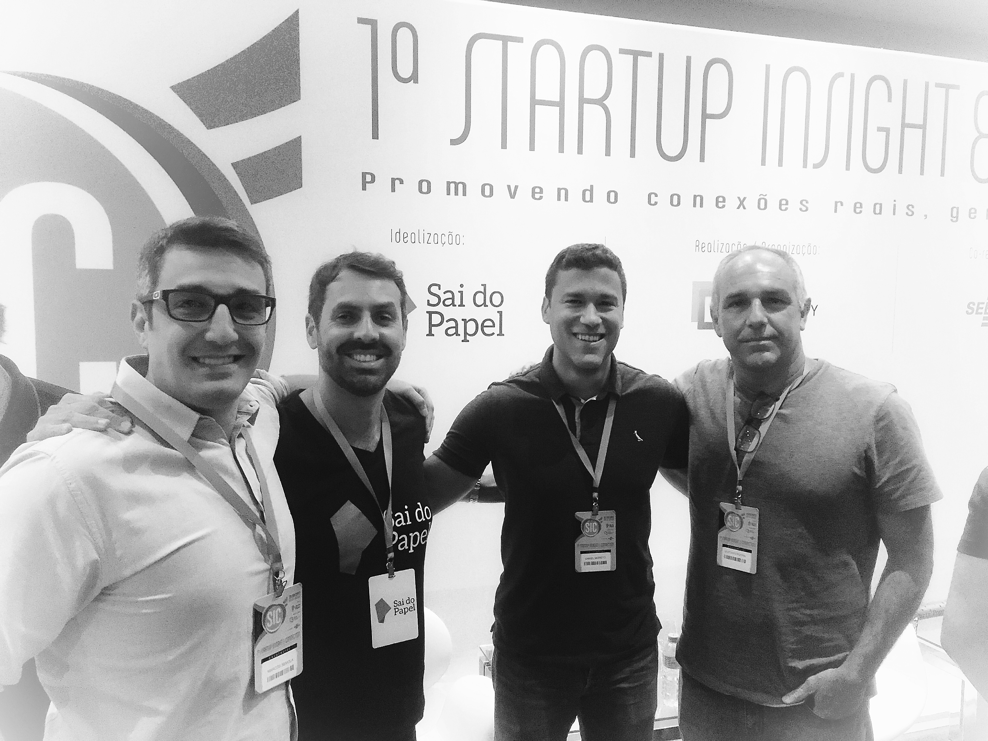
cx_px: 494
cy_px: 370
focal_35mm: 29
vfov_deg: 48.2
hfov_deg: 61.7
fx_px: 828
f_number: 2.2
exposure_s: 1/30
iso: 250
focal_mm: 4.15
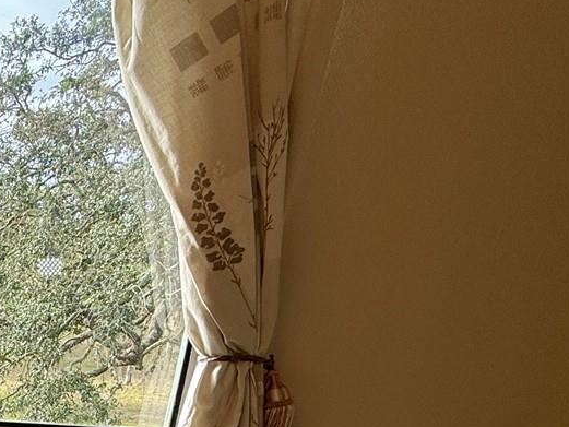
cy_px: 536
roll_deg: +0.8
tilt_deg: -20.9
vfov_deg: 28.4
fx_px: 707
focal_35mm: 43
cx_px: -274
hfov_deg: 28.8
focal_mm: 2.22
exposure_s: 1/176
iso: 50
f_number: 2.2
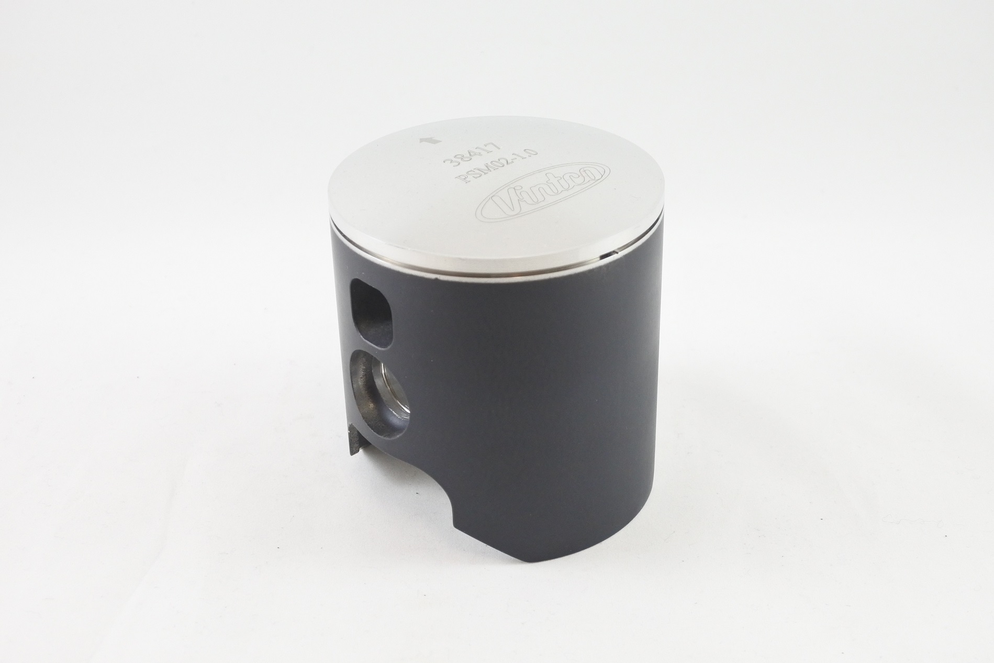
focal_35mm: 40
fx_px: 1104
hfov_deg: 48.5
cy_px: 332
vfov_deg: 33.4
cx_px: 497
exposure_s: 1/125
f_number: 4.2
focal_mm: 15
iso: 640
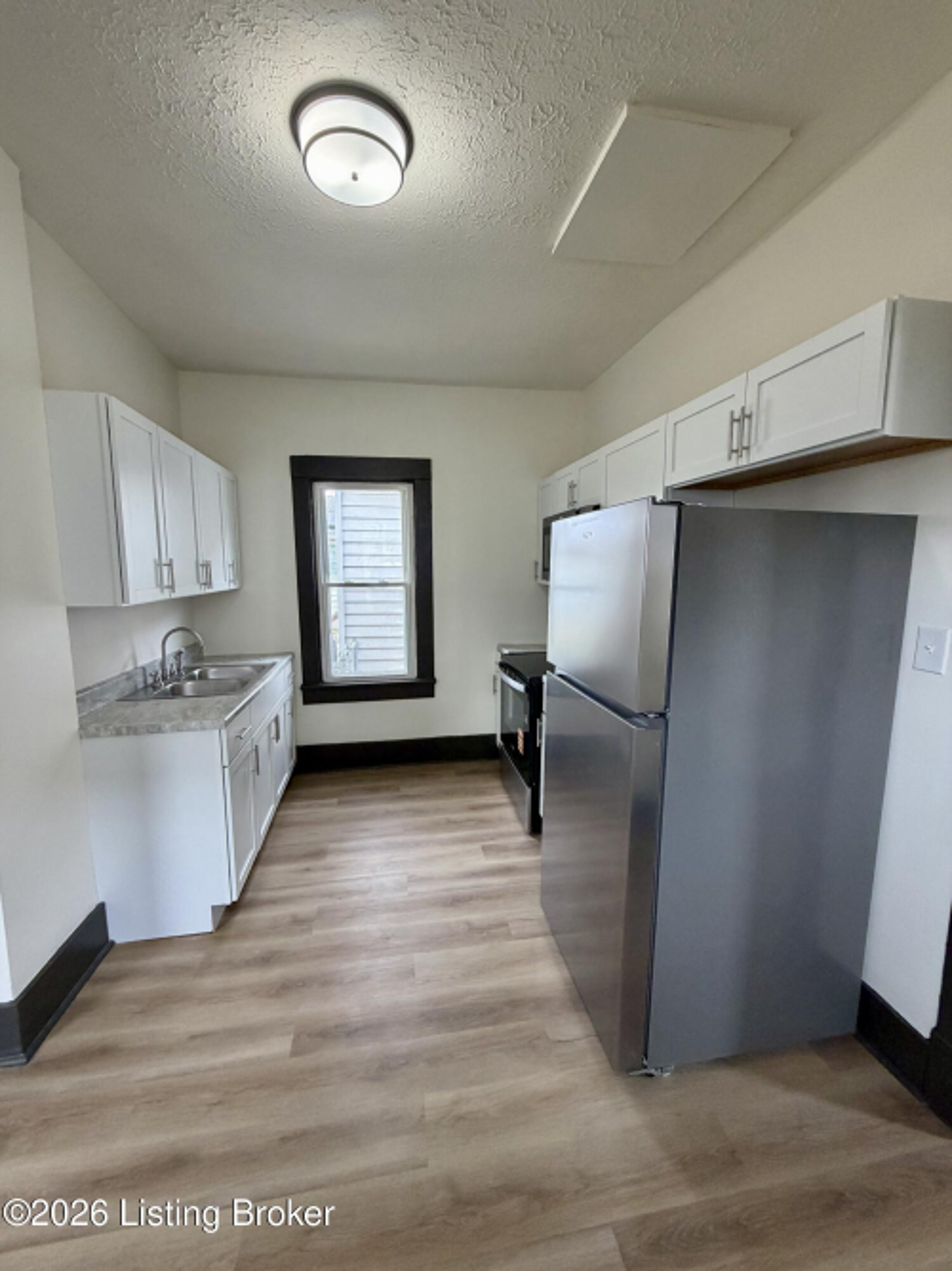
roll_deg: +0.1
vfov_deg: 102.1
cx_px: 476
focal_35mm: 14
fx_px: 514
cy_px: 636
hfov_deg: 85.7
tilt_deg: -7.1
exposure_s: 1/120
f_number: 2.2
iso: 250
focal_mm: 2.22
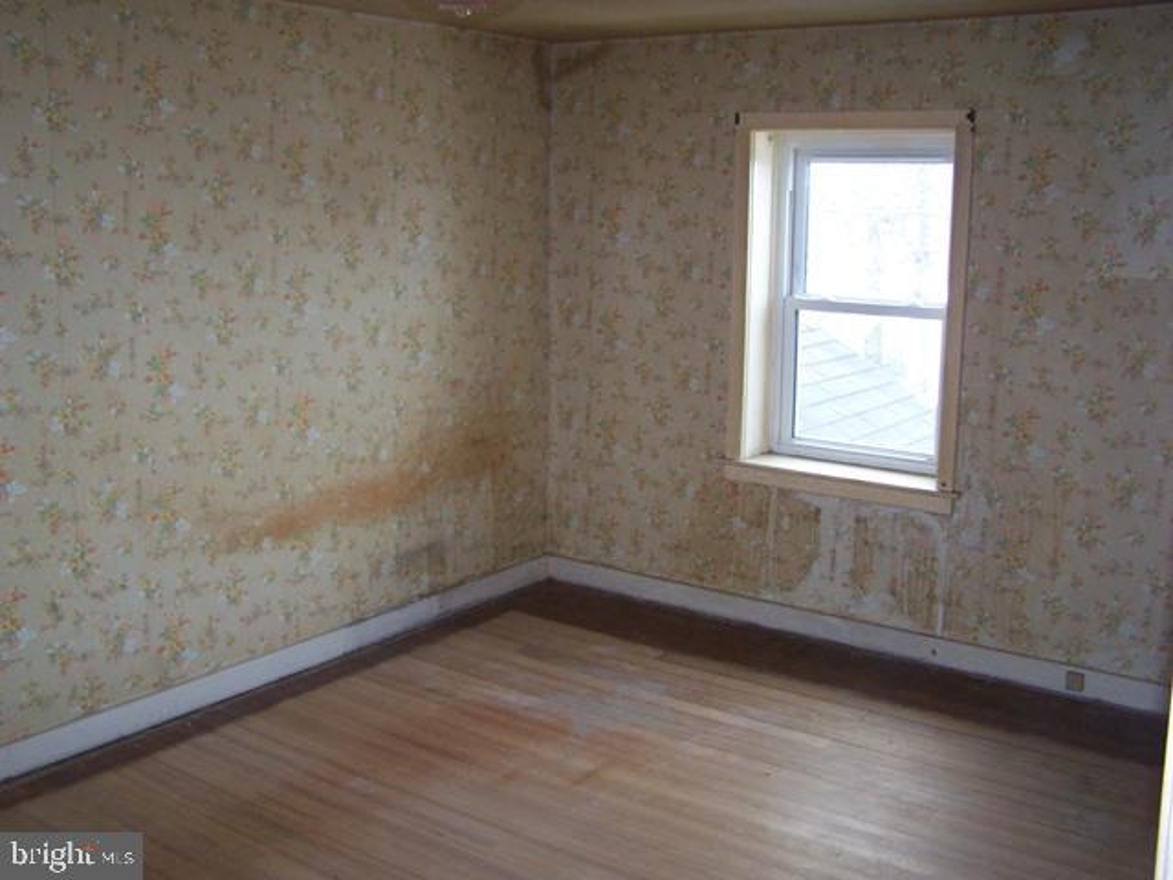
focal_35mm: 38
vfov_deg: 37.7
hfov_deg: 49.0
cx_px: 586
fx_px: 1288
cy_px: 440
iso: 160
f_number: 2.8
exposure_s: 1/60
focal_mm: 6.3
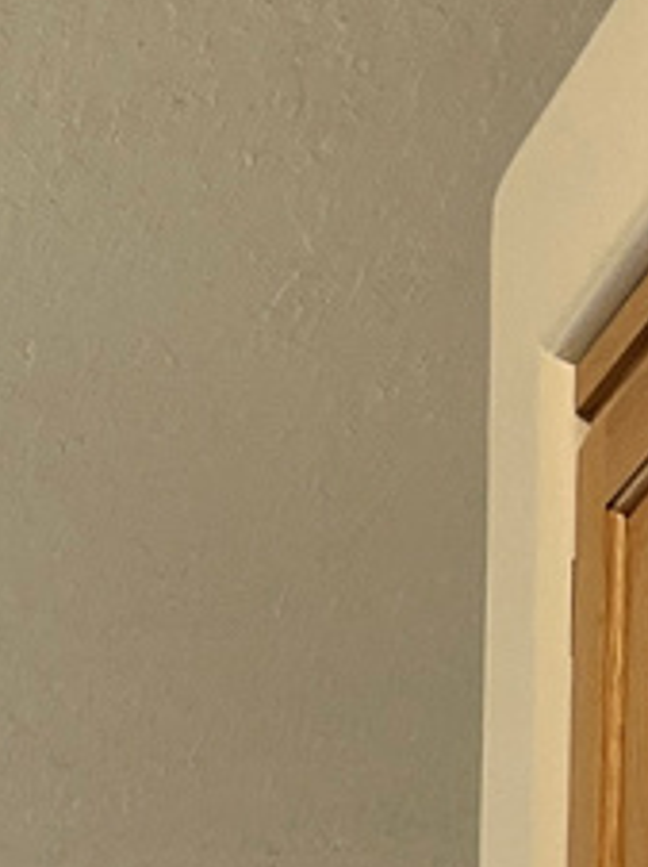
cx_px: -886
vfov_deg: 9.0
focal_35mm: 177
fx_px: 4426
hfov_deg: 7.8
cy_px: 2639
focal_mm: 5.1
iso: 64
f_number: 1.6
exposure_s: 1/60
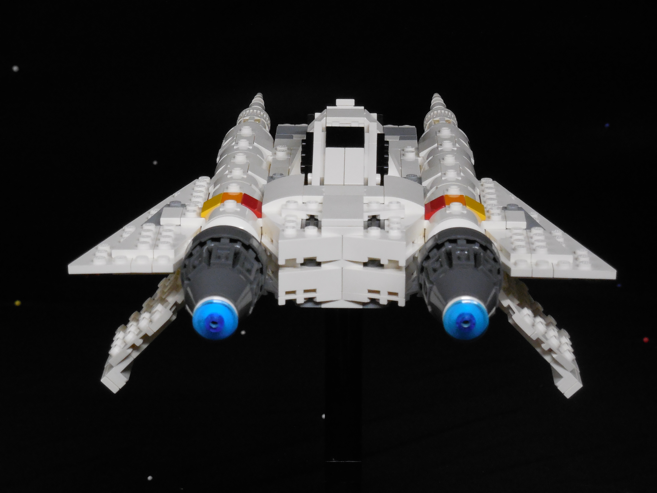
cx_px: 328
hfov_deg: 16.6
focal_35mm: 119
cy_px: 246
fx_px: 2259
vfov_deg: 12.5
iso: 720
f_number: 4.8
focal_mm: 21.5
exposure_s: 1/15
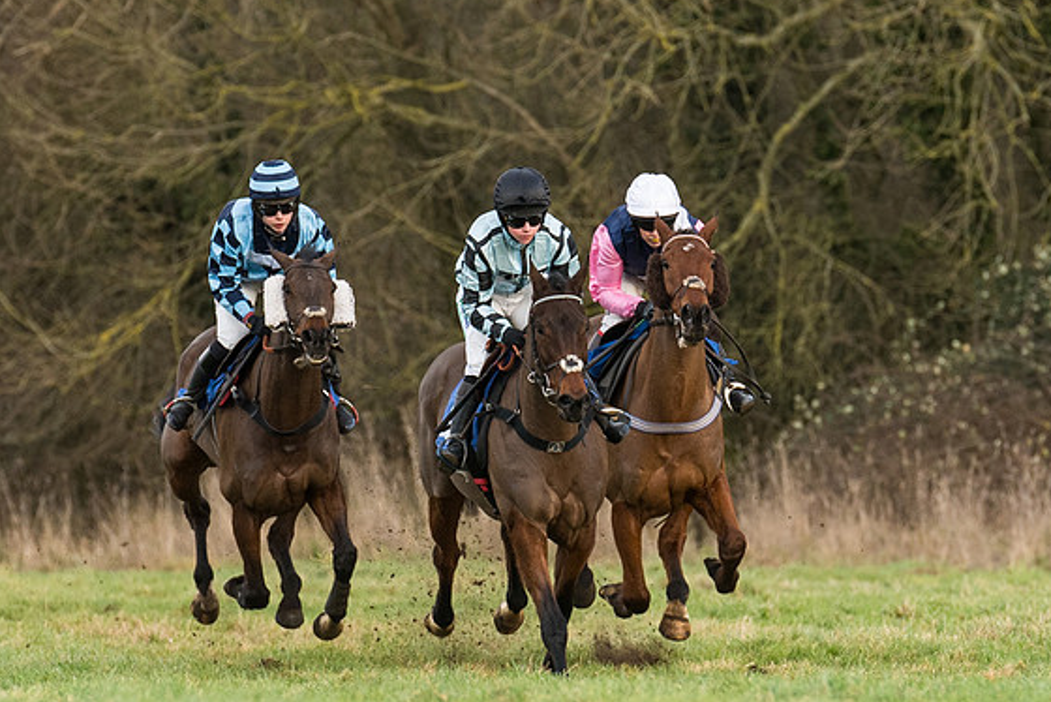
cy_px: 394
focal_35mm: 744
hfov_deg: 2.8
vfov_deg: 1.9
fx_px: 21731
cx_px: 571
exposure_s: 1/1250
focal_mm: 270
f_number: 4
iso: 800
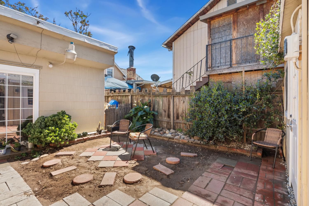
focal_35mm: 17
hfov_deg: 93.3
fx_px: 146
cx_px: 154
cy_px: 103
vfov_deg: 70.4
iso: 320
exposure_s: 1/500
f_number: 8
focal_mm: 17
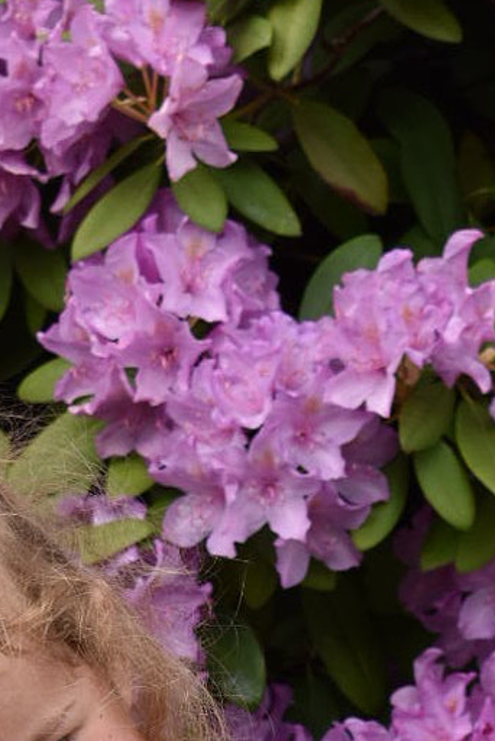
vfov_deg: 7.9
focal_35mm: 258
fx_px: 5305
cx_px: 47
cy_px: 949
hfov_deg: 5.3
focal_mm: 55
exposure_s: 1/250
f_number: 8
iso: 250
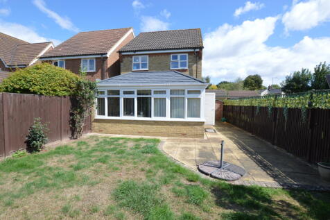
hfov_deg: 95.0
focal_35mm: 16
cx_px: 165
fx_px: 151
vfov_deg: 72.0
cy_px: 110
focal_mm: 11
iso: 800
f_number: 11
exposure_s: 1/500
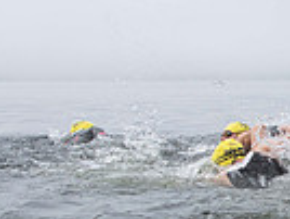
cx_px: 426
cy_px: 203
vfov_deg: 13.6
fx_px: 906
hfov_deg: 16.6
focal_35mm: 108
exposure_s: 1/640
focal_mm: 26
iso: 320
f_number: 4
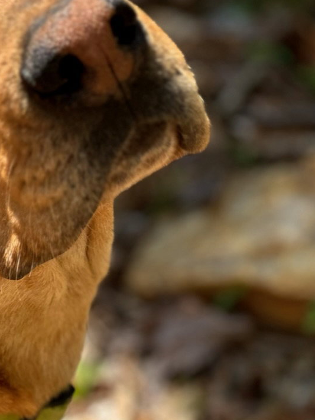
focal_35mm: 222
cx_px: -50
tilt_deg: -37.3
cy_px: 97
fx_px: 2694
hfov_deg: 6.7
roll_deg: +0.7
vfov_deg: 8.9
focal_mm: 9
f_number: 2.8
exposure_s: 1/135
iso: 20
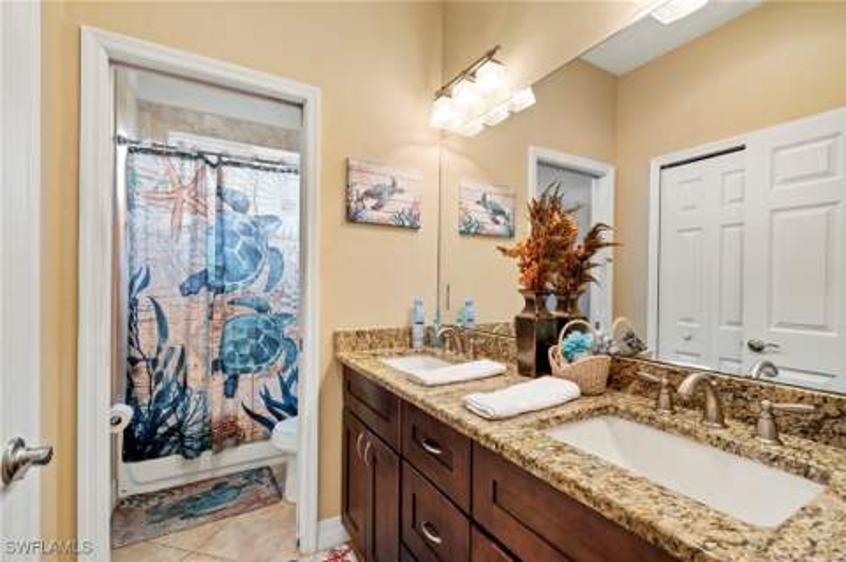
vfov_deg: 73.6
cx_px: 423
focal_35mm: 16
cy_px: 281
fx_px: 376
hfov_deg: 96.8
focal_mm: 16
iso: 100
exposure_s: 1/2.5
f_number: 8
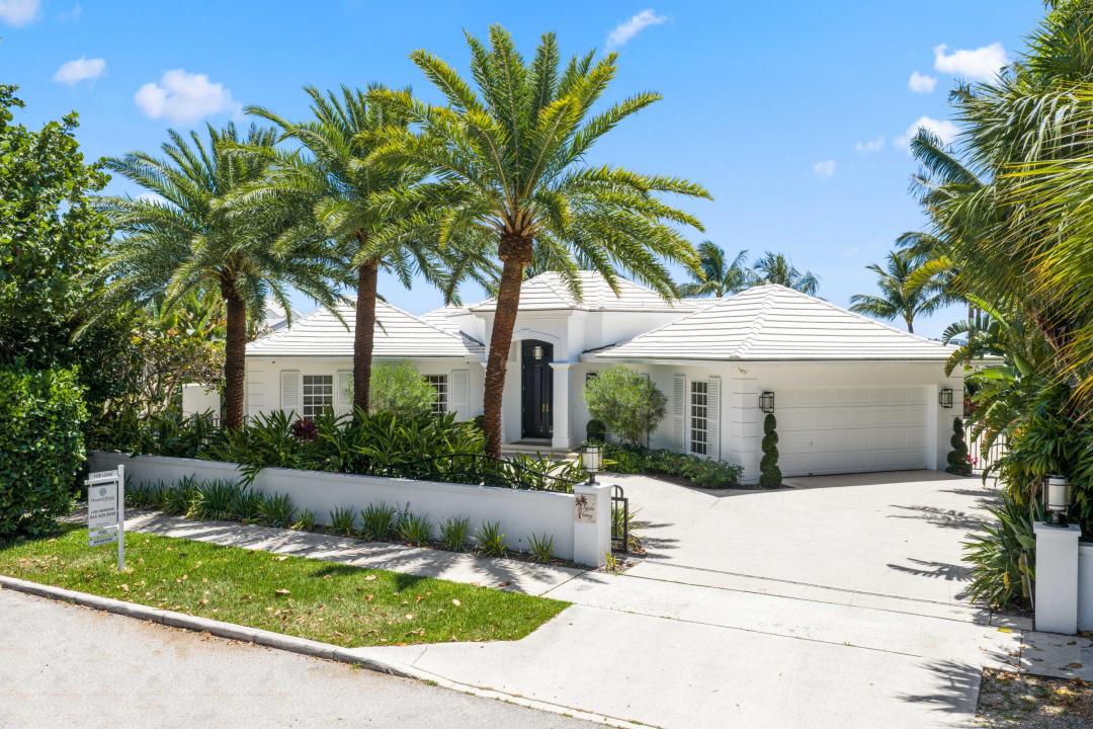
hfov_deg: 65.5
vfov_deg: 46.4
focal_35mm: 28
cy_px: 364
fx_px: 850
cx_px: 546
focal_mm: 14.45
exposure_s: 1/240
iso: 100
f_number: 5
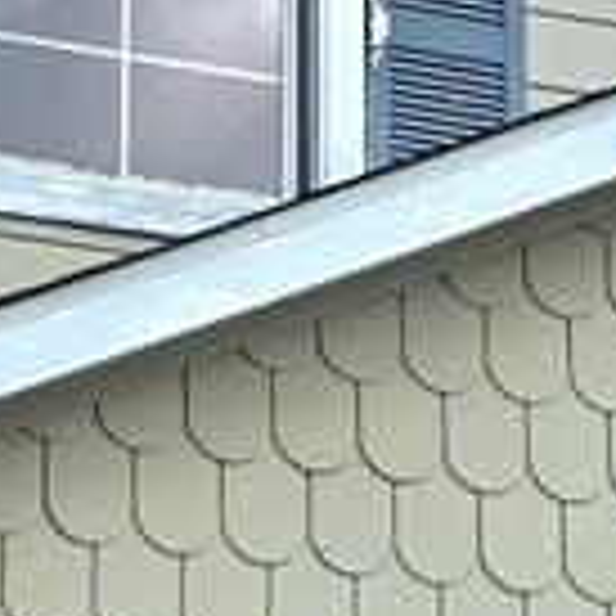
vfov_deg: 8.1
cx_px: 324
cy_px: 877
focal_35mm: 213
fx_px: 4288
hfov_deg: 8.2
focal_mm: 6.3
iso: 12
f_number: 1.7
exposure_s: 1/588
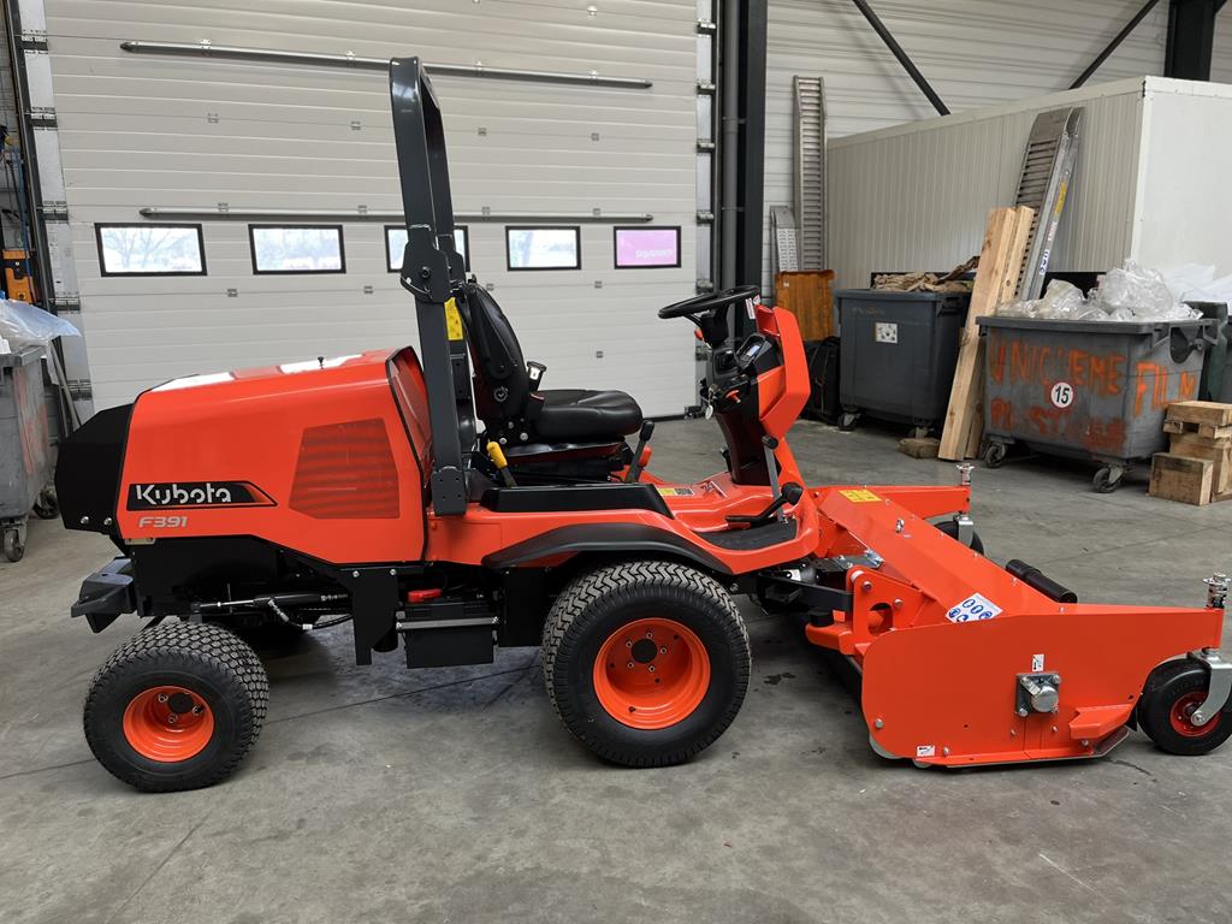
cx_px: 616
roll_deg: +1.1
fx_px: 925
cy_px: 462
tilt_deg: -12.2
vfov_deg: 53.1
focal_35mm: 26
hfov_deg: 67.3
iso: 64
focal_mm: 5.1
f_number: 1.6
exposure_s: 1/50
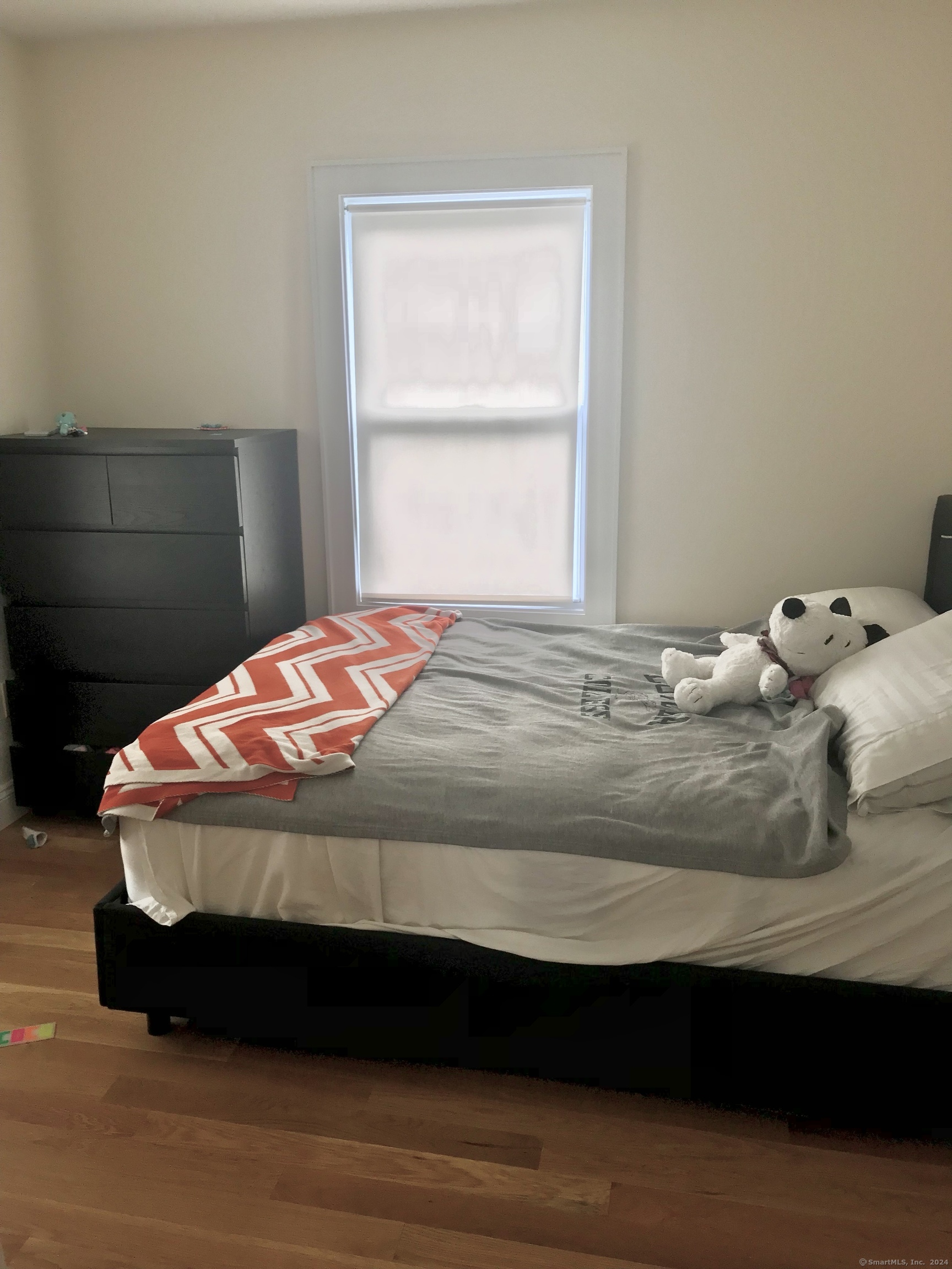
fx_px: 1027
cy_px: 634
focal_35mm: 28
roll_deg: +1.4
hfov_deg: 49.7
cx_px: 476
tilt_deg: -13.9
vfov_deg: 63.4
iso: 32
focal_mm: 3.99
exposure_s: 1/45
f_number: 1.8
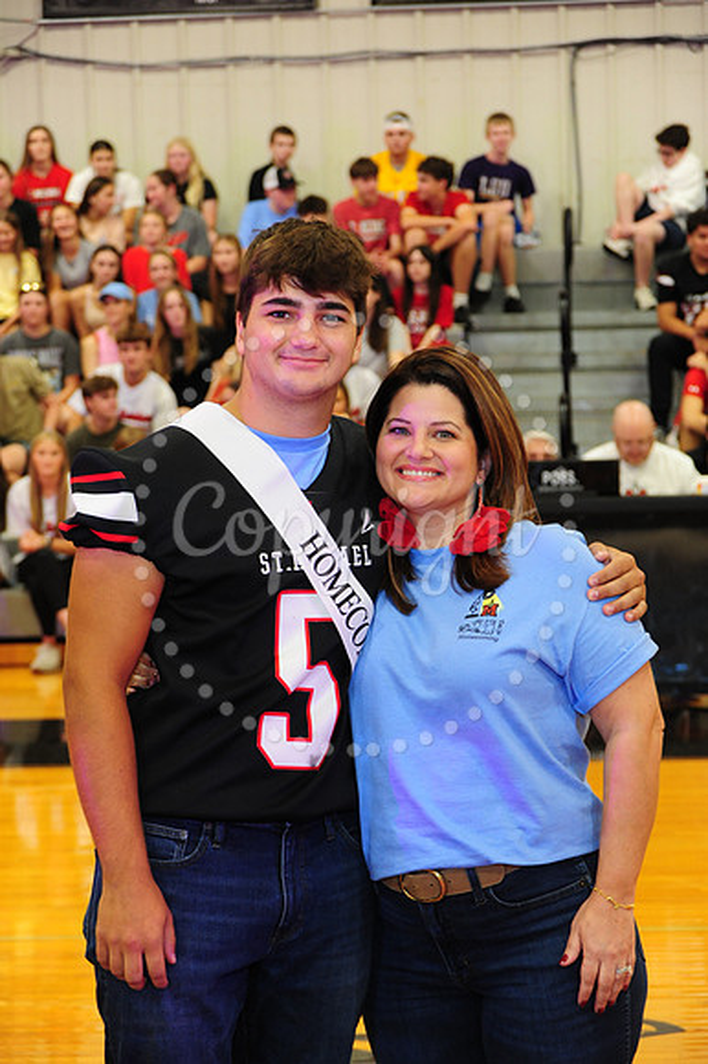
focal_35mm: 105
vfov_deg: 19.5
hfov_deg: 13.0
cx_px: 354
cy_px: 532
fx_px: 3101
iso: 2000
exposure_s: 1/60
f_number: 6.3
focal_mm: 105
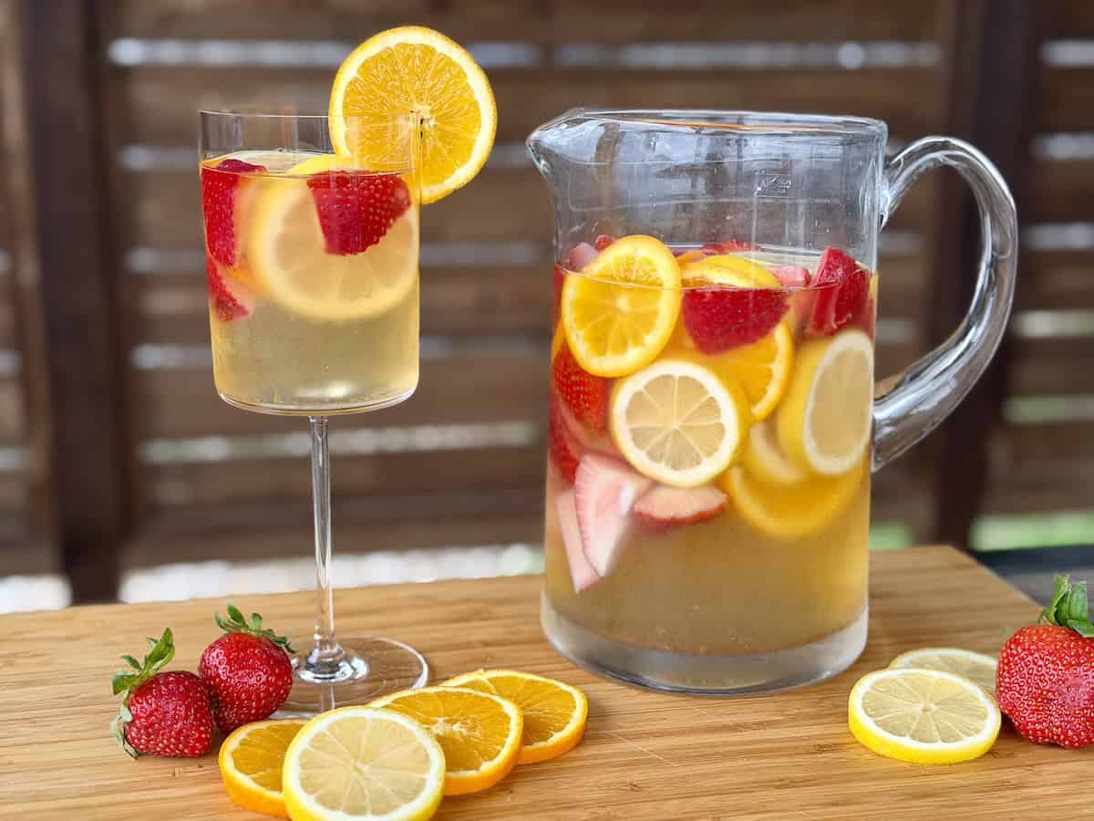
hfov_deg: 39.7
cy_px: 410
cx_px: 547
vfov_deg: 30.3
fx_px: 1517
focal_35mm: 48
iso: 64
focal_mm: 6.8
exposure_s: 1/413
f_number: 1.8
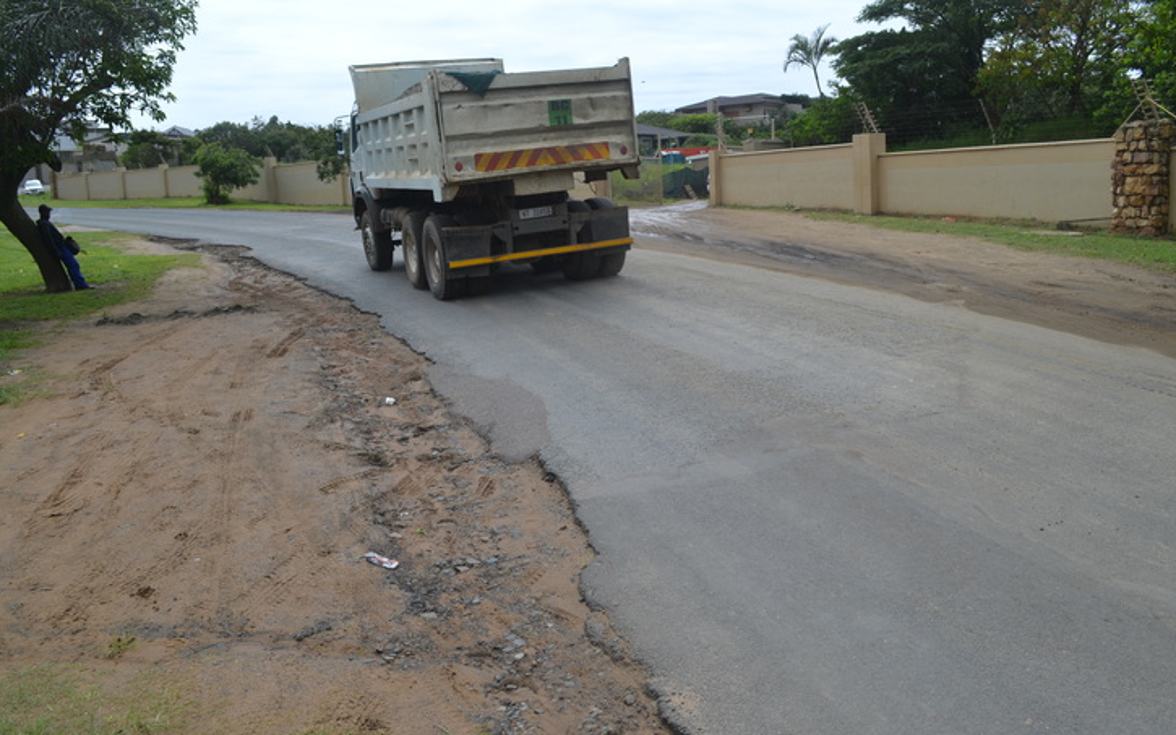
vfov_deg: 44.5
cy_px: 350
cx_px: 586
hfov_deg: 66.5
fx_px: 897
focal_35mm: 28
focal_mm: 18
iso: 100
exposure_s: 1/250
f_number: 8
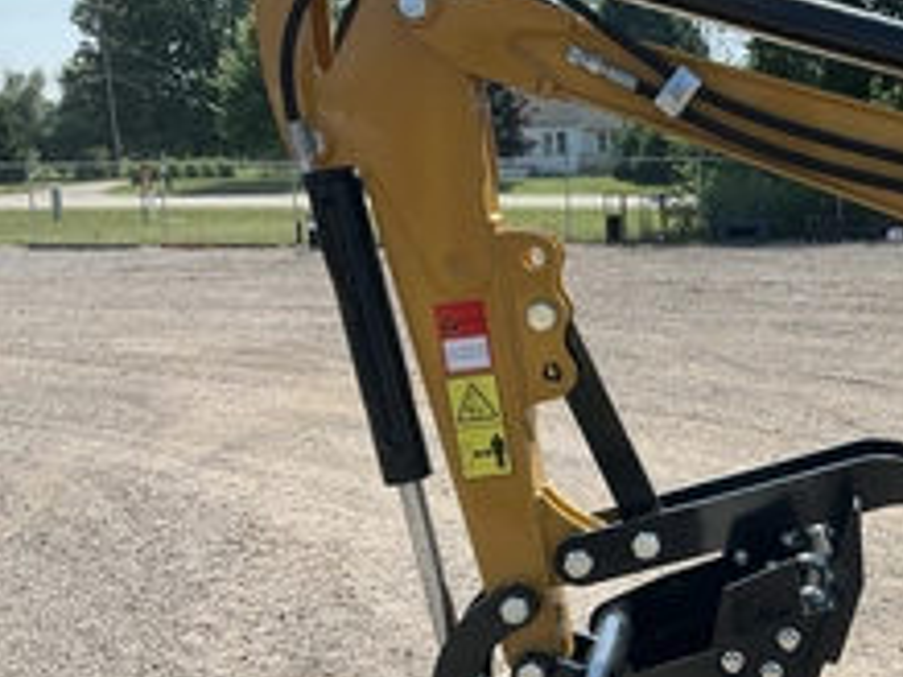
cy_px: 400
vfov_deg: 27.4
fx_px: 1382
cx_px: 788
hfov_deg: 34.5
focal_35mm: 53
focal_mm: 3
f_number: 1.8
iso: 25
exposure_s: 1/1144
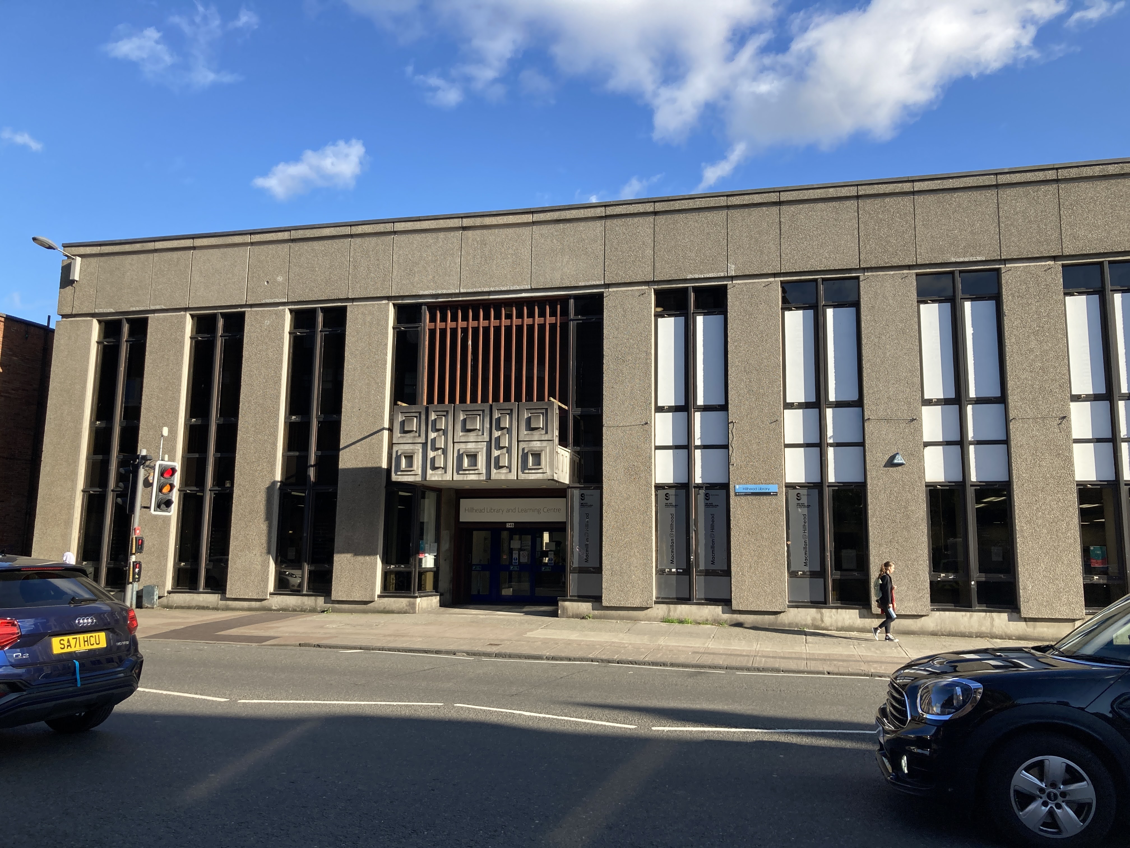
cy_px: 424
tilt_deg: +7.5
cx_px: 565
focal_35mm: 28
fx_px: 914
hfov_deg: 63.4
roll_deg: -3.3
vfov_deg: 49.7
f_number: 1.8
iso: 20
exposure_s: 1/1104
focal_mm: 3.99
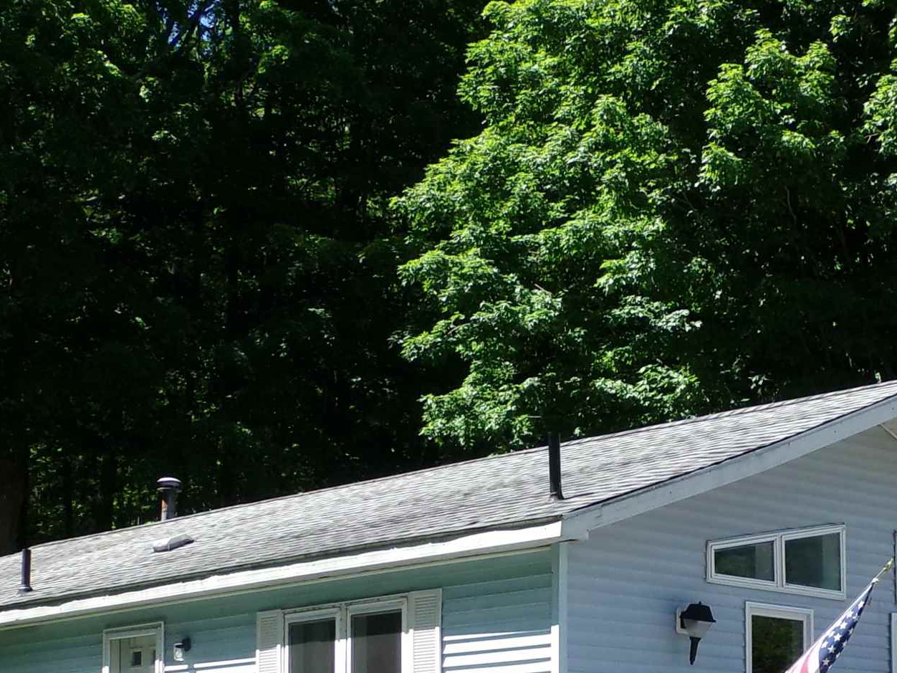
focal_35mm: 81
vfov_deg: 17.8
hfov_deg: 24.0
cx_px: 615
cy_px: 666
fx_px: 2099
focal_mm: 5.9
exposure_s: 1/120
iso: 100
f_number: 7.99
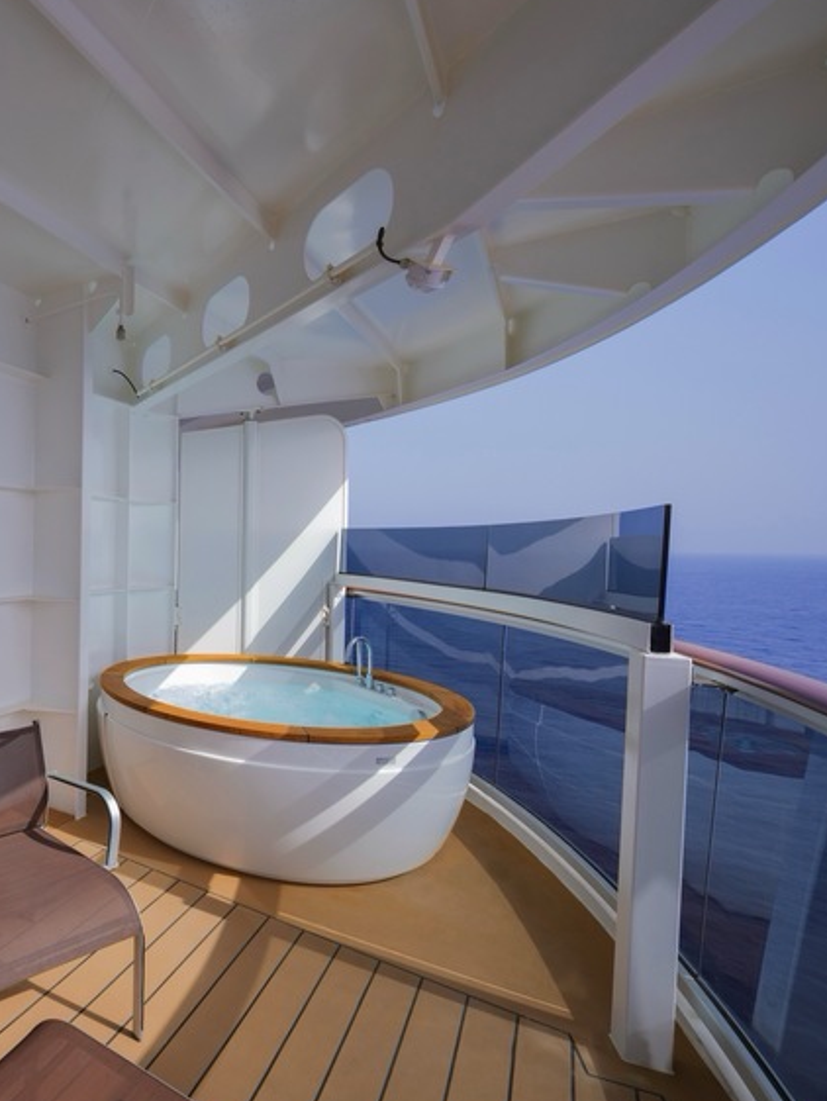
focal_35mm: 20
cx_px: 29
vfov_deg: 81.7
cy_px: 558
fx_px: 637
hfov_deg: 54.0
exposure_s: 1/160
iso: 400
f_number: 11
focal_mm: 13
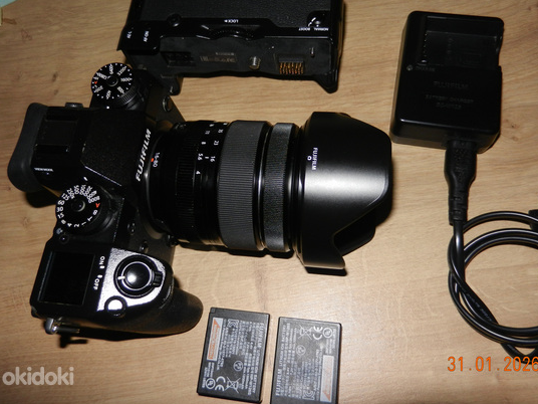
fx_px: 435
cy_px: 185
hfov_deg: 63.4
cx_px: 275
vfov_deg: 49.7
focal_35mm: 28
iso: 200
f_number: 7
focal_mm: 4.5
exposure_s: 1/30
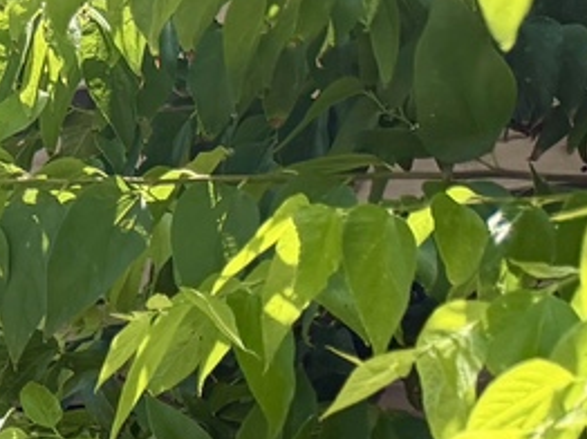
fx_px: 2236
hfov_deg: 11.4
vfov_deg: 10.3
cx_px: -963
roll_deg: -0.7
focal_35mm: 132
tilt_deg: -3.6
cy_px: 880
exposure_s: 1/2370
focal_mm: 6.76
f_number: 1.78
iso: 100
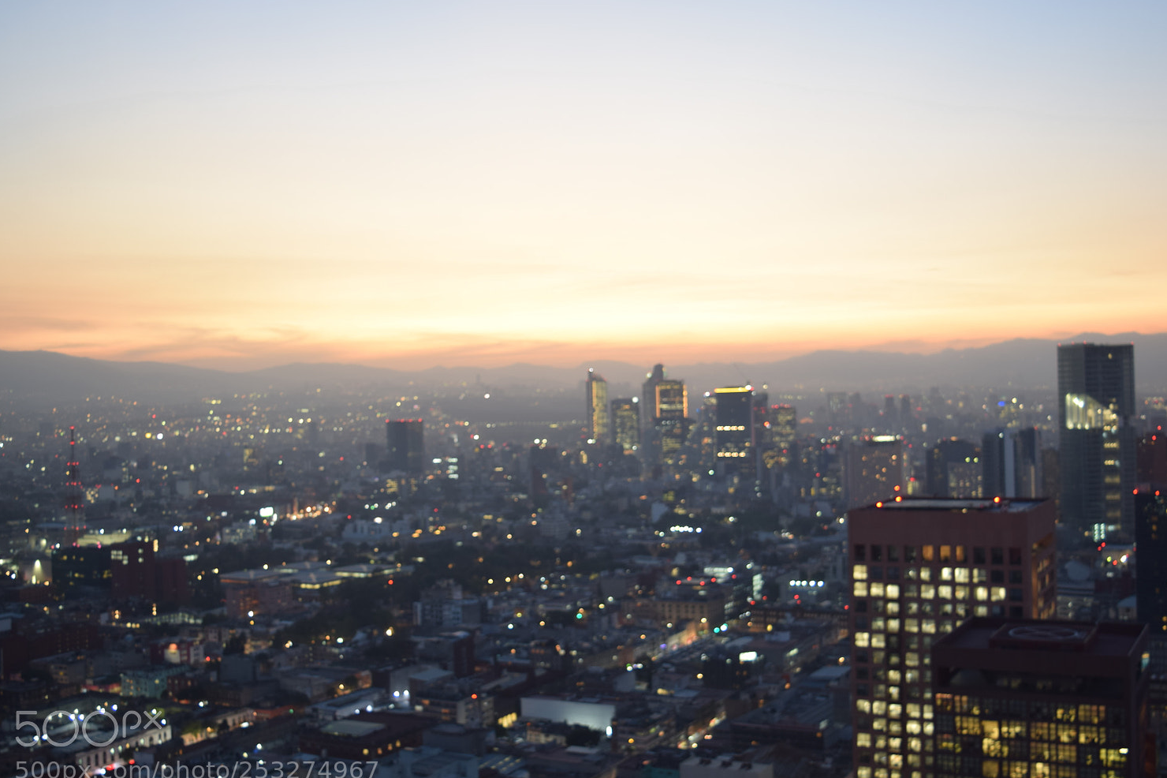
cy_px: 412
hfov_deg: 47.9
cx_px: 597
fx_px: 1314
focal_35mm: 41
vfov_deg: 33.0
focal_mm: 25
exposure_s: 1/1.6
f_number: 4
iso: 100
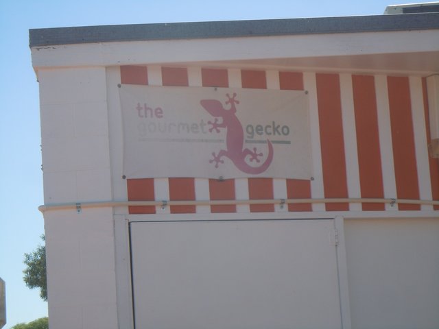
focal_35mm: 116
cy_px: 164
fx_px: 1471
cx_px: 220
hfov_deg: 17.0
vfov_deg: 12.8
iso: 100
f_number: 4.6
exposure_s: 1/500
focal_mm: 20.9
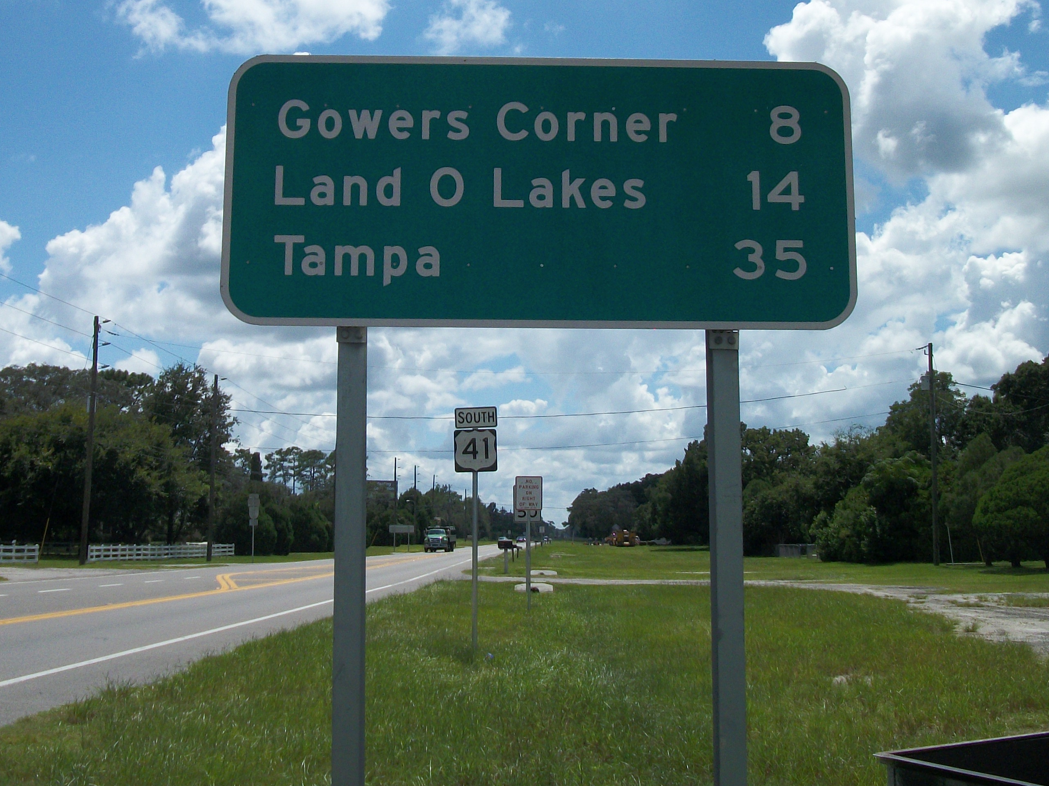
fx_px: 1515
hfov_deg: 38.1
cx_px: 459
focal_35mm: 50
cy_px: 258
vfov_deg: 28.9
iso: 80
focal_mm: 5.7
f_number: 8.8
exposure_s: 1/320
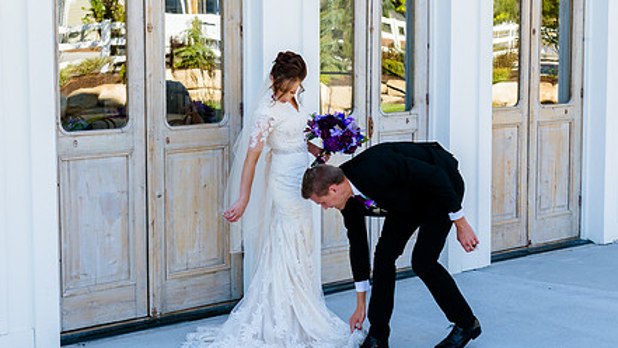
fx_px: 1065
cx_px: 248
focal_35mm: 65
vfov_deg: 18.5
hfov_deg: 32.3
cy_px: 134
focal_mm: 44
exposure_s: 1/200
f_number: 5.6
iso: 250
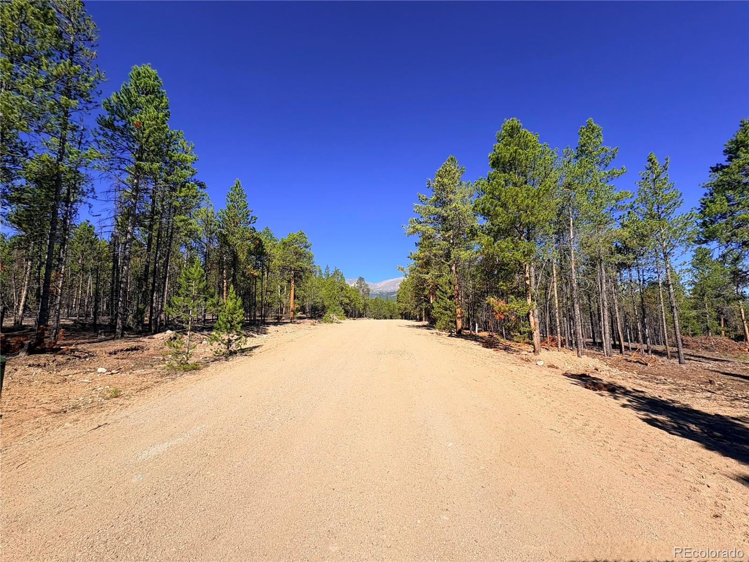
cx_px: 374
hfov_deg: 102.1
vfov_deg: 85.7
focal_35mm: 14
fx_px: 303
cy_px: 281
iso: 50
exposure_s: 1/2028
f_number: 2.2
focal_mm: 2.22
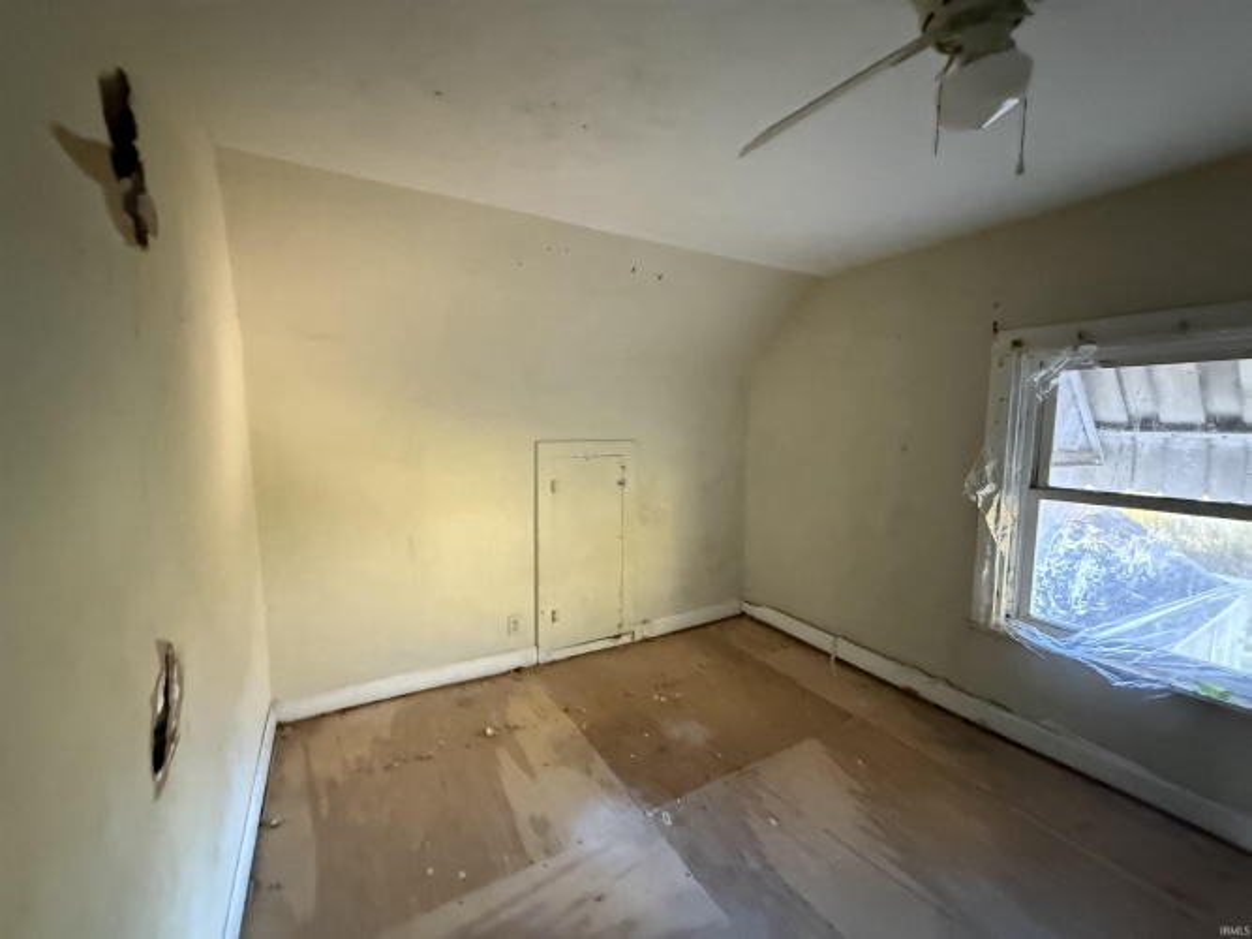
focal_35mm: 14
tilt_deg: -4.3
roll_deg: -3.7
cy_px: 470
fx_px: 506
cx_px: 626
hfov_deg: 102.1
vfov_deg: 85.7
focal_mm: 2.22
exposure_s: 1/54
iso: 1250
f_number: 2.2
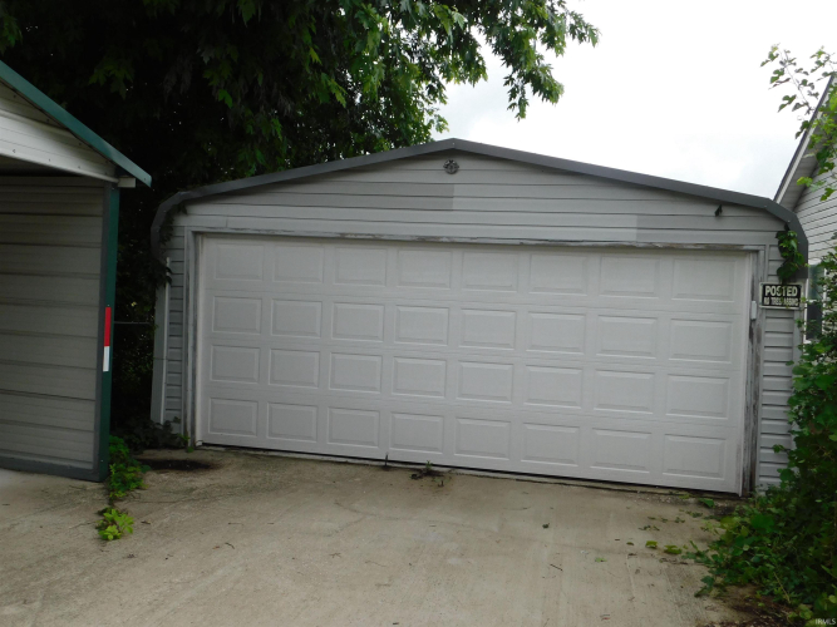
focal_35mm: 30
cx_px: 418
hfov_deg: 60.0
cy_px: 314
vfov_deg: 46.8
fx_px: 725
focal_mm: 5.3
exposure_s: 1/640
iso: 125
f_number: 3.2
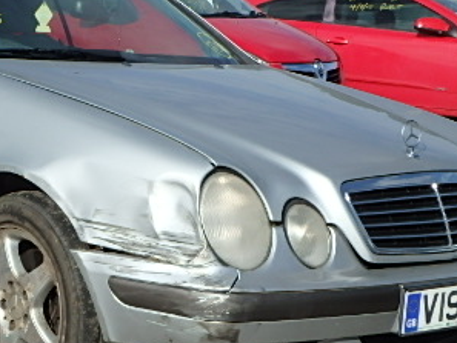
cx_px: 85
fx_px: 1109
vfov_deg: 17.6
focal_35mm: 84
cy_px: 178
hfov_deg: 22.9
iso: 125
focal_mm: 6.9
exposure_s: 1/800
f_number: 5.1
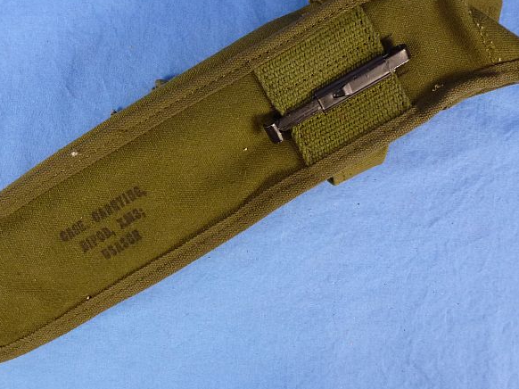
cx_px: 225
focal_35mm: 33
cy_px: 128
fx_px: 495
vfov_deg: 42.3
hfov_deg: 55.2
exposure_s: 1/60
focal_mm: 4.3
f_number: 3.3
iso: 320
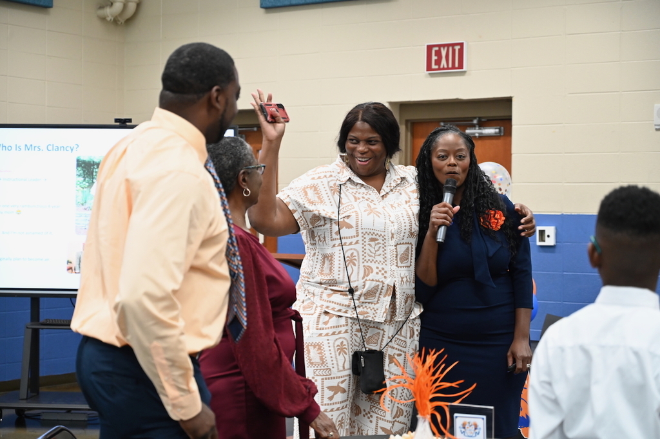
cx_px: 330
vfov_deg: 19.4
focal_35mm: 70
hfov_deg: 28.9
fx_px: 1283
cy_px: 220
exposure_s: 1/125
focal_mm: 70
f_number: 4
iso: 3200
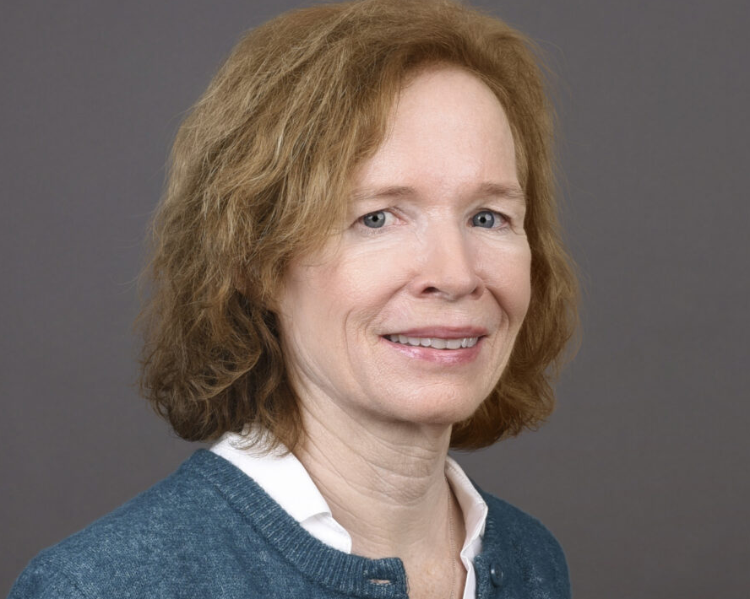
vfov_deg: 13.8
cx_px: 354
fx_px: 2463
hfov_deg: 17.3
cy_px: 516
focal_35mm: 111
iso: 100
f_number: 8
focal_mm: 41
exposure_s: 1/160
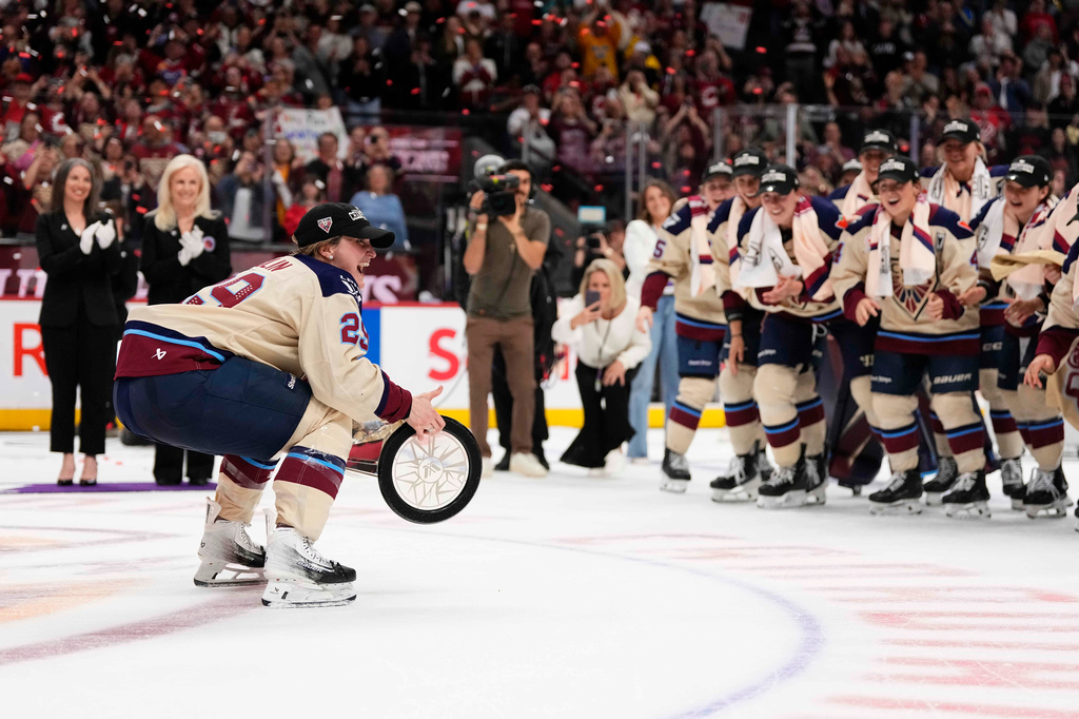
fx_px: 2457
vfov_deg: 16.6
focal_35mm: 82
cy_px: 360
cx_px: 540
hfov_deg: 24.8
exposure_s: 1/2500
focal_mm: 82
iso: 3200
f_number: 2.8
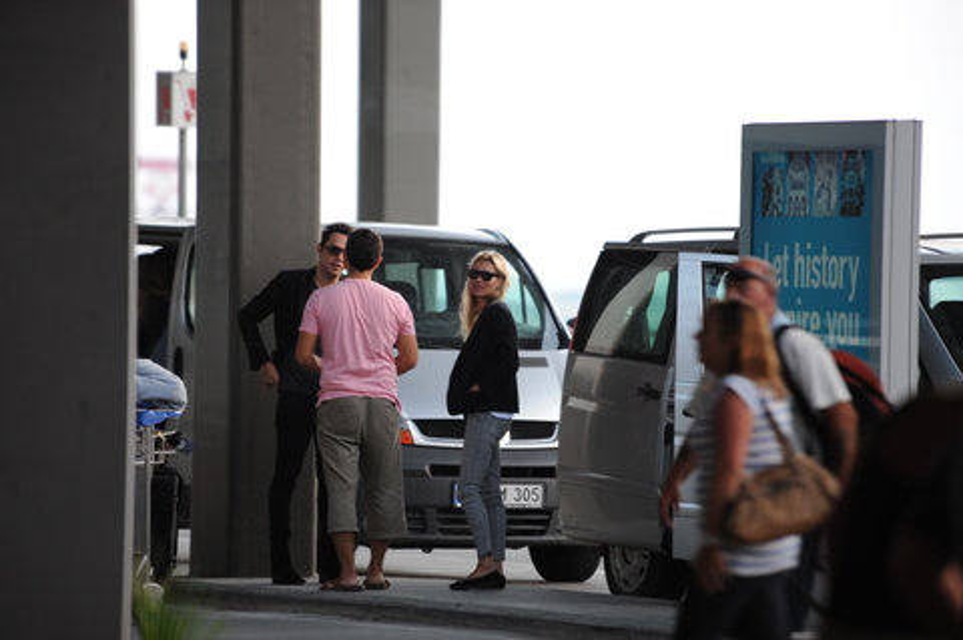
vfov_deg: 3.4
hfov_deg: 5.2
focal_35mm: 400
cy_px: 320
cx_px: 482
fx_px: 10689
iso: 800
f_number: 5.6
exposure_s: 1/30
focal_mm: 400
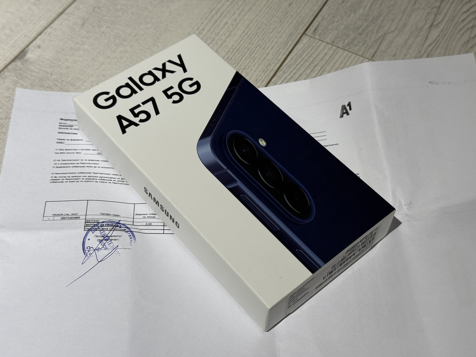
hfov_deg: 39.7
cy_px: 178
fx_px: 660
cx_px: 238
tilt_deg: -53.2
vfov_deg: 30.3
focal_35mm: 48
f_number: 1.78
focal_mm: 6.76
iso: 50
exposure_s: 1/100
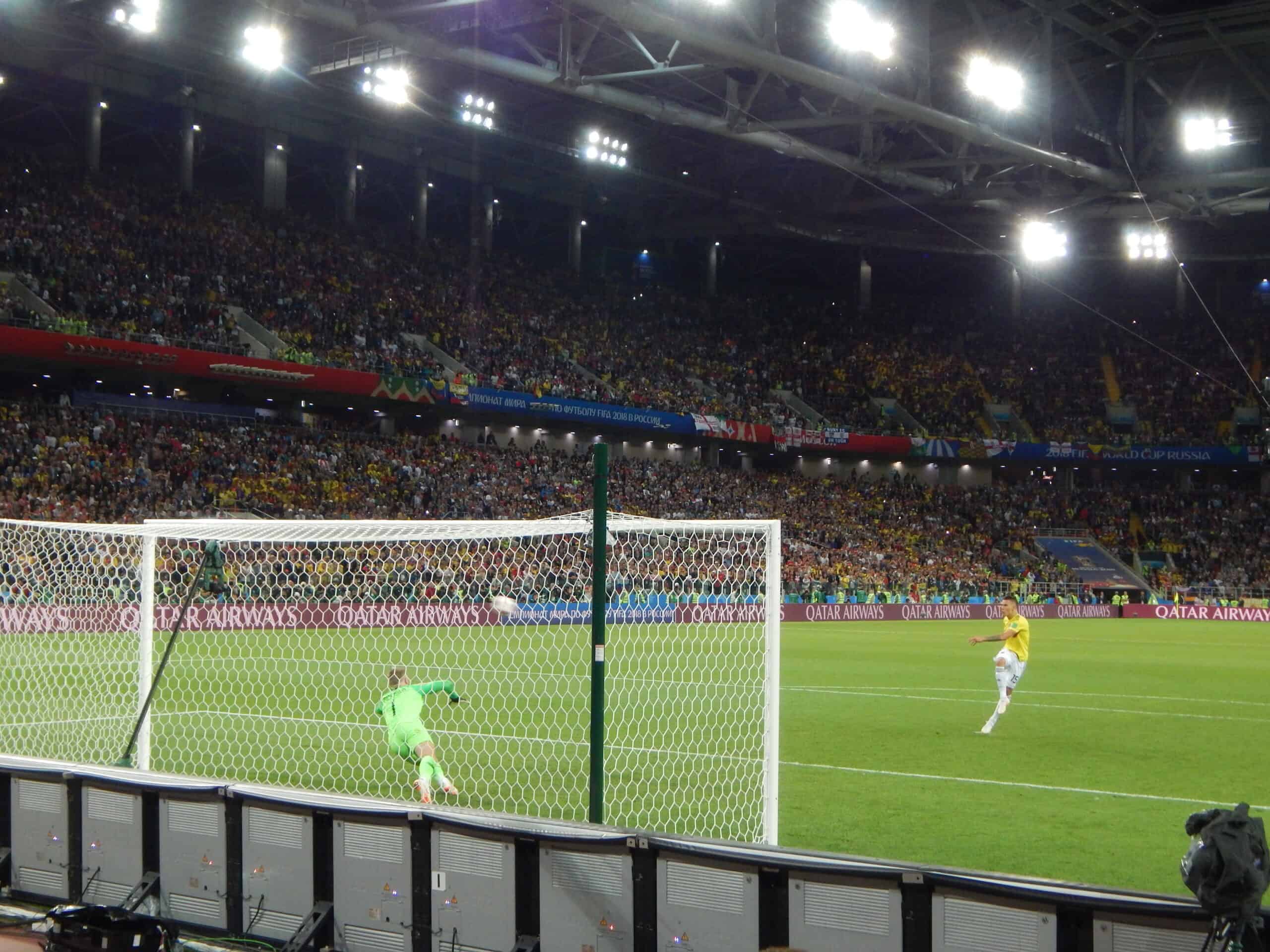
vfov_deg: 27.0
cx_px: 635
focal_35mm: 54
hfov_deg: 35.5
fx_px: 1981
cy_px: 476
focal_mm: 9.7
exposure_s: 1/200
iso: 400
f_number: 3.8
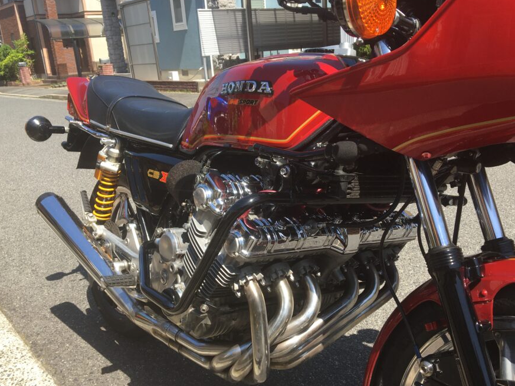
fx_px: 506
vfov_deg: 41.7
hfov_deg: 53.9
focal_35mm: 34
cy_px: 217
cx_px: 270
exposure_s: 1/646
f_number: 2.2
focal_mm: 4.15
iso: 25
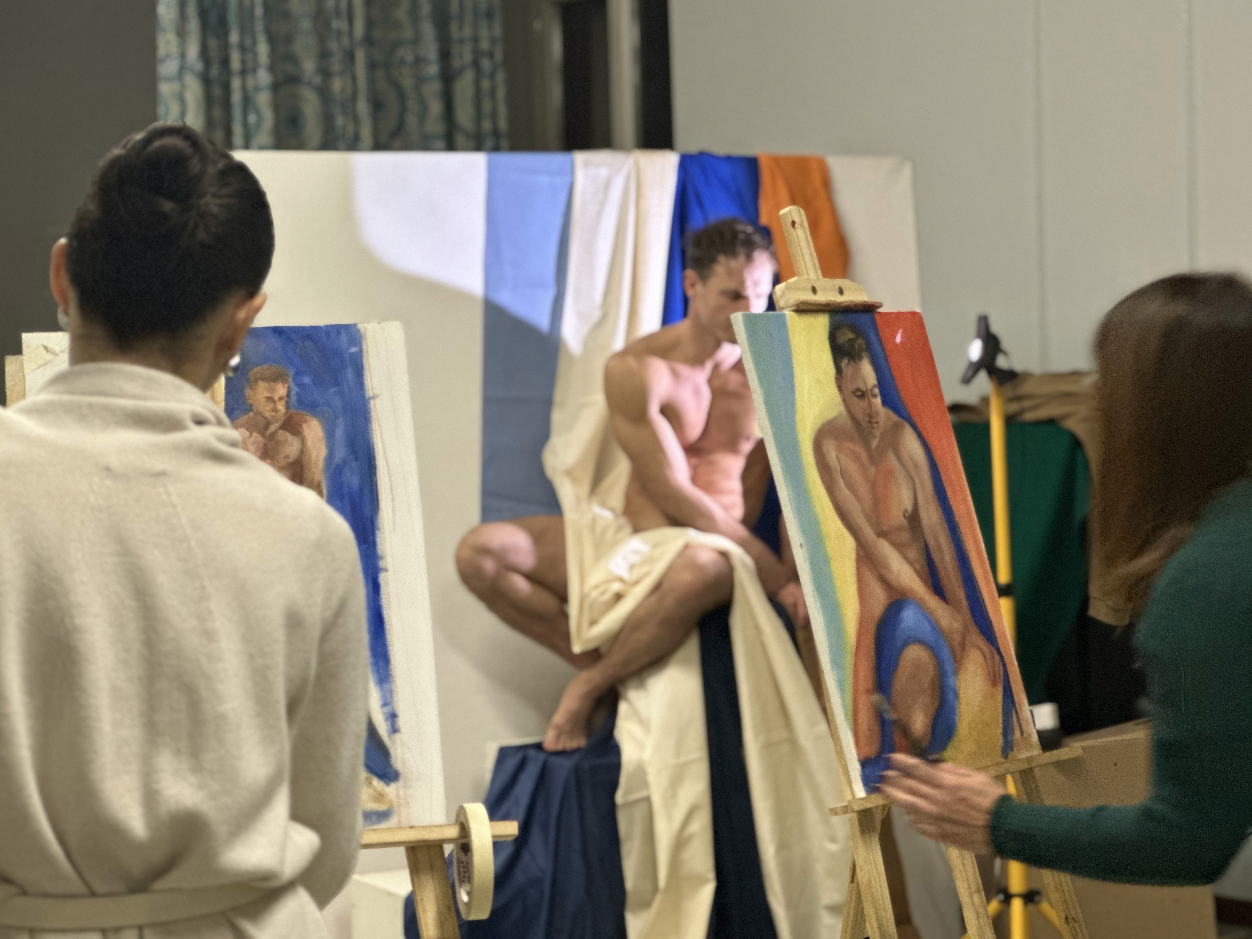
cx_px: 620
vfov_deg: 18.9
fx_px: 2821
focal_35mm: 78
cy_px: 465
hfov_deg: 25.0
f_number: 2.8
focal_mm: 9
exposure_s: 1/25
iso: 320
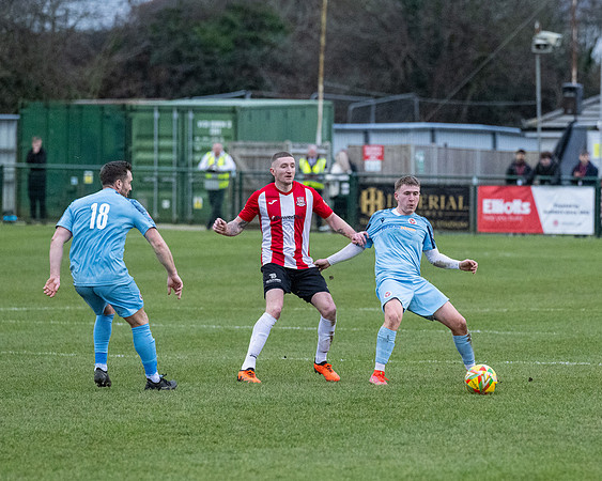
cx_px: 423
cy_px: 240
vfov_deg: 4.9
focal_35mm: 316
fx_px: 5635
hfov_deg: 6.1
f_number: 4
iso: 5000
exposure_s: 1/1250
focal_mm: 200
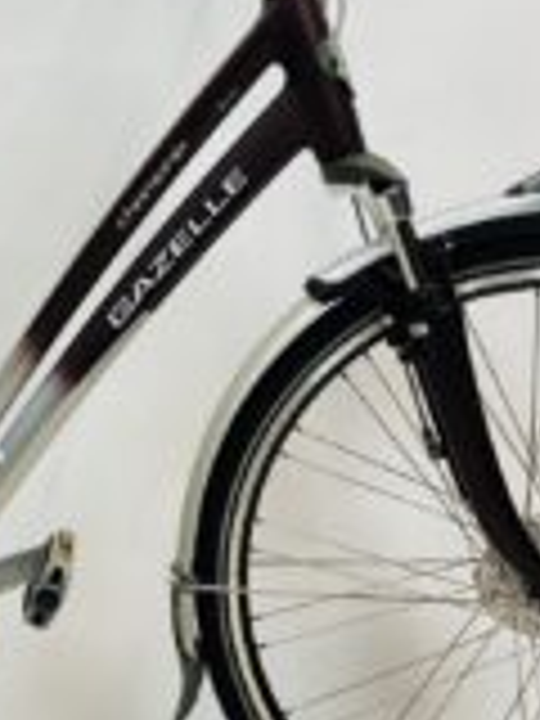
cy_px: 266
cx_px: 18
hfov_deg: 19.7
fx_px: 1518
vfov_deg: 26.6
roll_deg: -0.4
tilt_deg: -9.0
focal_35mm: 73
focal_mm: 4.25
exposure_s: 1/100
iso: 50
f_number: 1.8
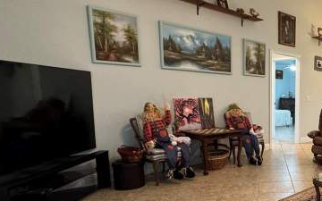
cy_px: 139
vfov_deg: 37.8
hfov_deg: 49.9
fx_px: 290
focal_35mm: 33
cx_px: 304
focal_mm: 2.22
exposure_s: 1/60
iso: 640
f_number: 2.2
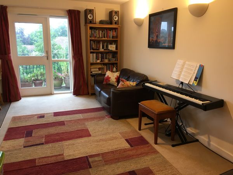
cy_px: 88
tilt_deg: -12.9
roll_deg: -1.4
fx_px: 195
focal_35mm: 29
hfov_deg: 61.7
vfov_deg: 48.2
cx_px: 116
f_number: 2.2
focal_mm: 4.15
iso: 100
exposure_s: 1/33
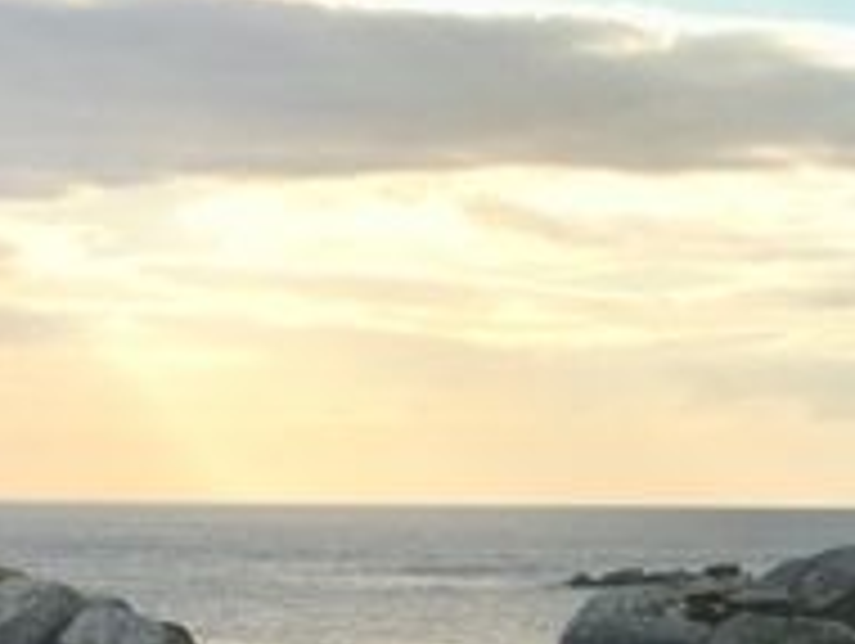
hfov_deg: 12.4
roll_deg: -0.4
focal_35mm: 156
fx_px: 3858
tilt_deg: -11.2
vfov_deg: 9.0
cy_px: 1306
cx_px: 1004
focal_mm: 4.15
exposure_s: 1/1202
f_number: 2.2
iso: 25
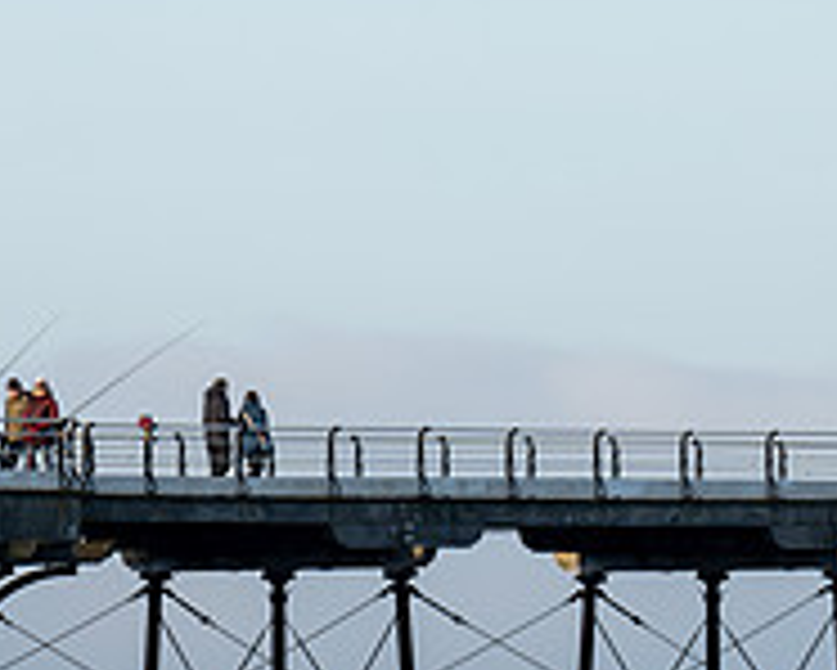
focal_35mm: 596
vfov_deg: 2.6
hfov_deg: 3.2
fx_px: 14772
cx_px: 52
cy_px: 851
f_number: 4
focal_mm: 200
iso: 160
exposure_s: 1/1000
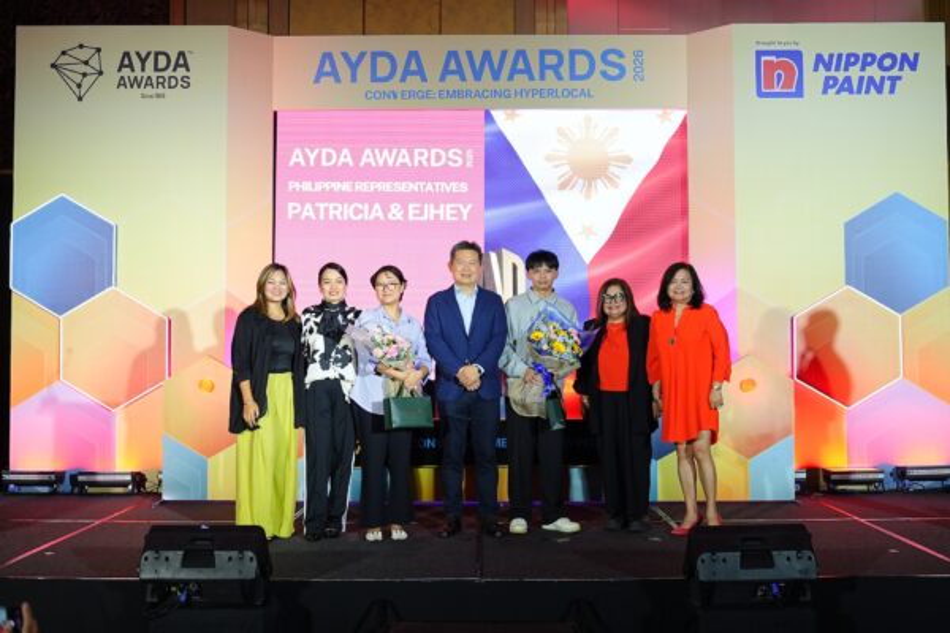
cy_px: 316
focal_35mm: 42
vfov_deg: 31.9
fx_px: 1108
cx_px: 475
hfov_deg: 46.4
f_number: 2.8
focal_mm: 28
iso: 1000
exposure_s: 1/250
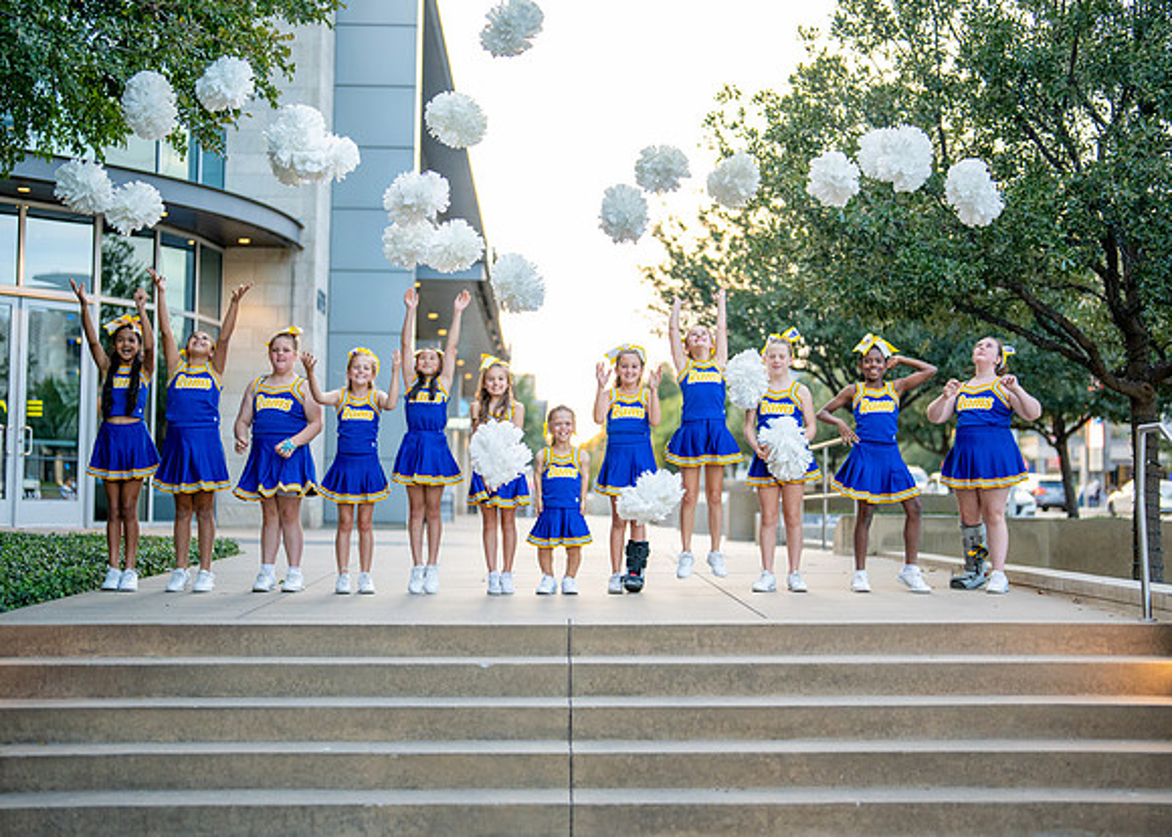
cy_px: 424
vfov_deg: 26.3
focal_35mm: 54
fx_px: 1788
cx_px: 597
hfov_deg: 36.3
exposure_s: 1/800
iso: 640
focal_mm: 50
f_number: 1.2
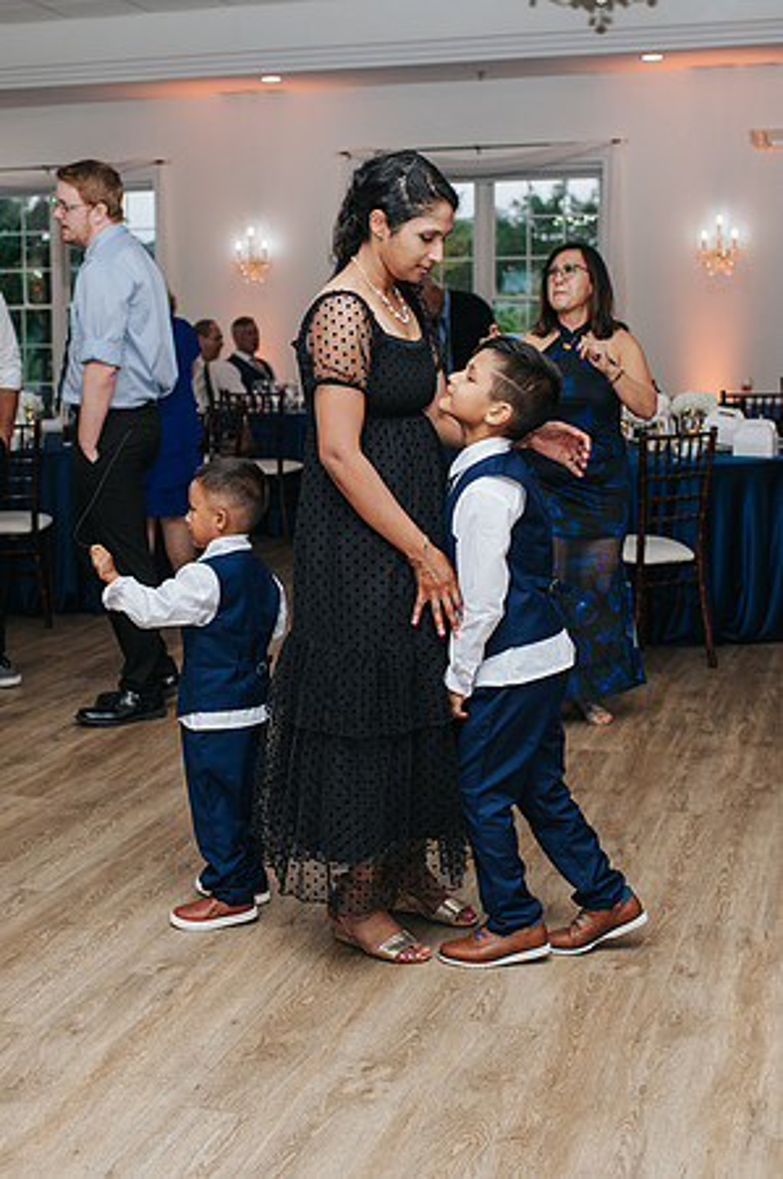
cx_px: 314
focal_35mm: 53
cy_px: 590
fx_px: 1719
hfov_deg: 25.6
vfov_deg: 37.8
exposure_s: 1/200
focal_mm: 35
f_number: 3.2
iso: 800
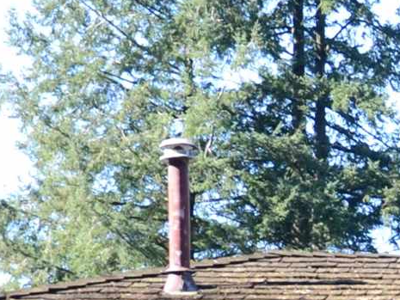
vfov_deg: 6.3
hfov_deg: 8.5
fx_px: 2635
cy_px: 664
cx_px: 547
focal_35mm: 228
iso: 100
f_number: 4.5
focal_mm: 24
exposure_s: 1/80
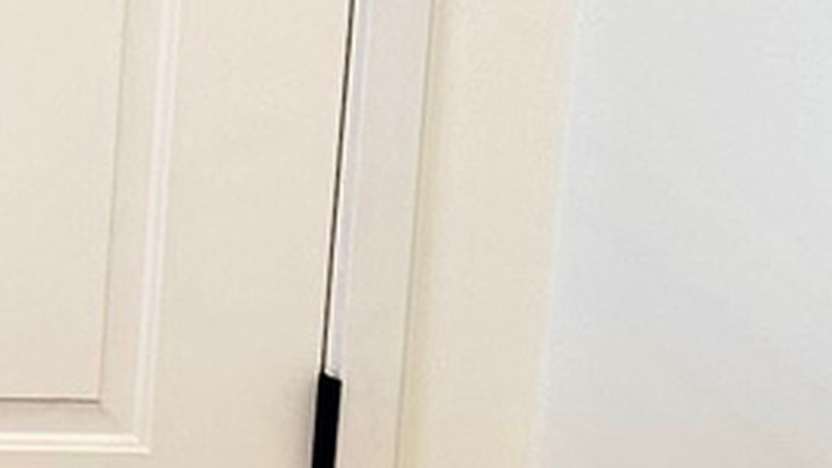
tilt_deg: -12.0
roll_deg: -1.6
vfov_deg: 6.1
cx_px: -1040
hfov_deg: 9.8
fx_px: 4346
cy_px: -12
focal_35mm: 197
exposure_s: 1/120
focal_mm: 6.86
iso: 100
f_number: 1.78
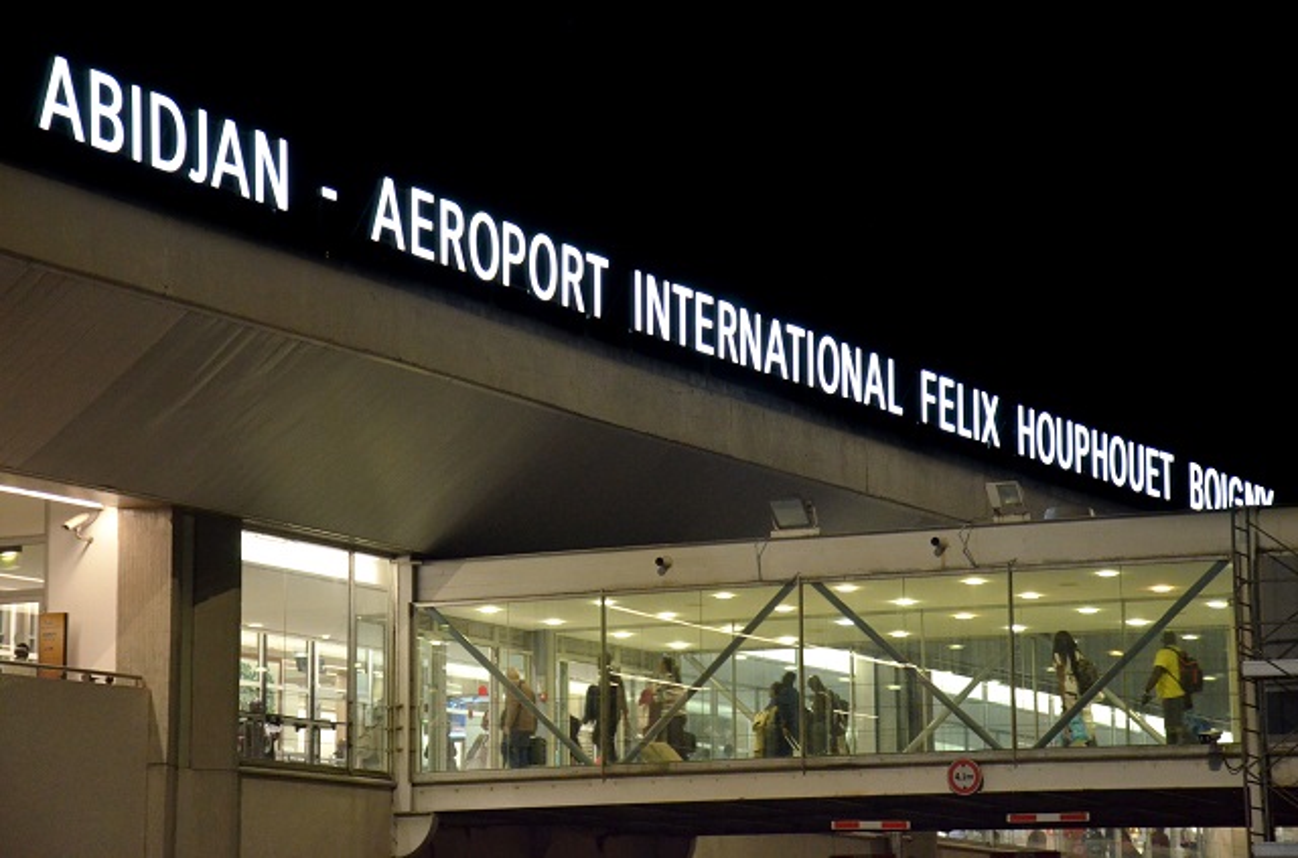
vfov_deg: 12.1
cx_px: 649
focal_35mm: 112
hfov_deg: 18.2
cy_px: 429
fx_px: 4045
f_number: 5
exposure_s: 1/40
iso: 3200
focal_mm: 75
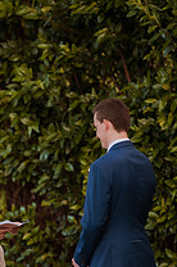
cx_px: -10
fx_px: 2161
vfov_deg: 7.1
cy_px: 181
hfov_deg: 4.7
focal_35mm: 292
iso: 320
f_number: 1.8
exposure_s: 1/800
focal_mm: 135
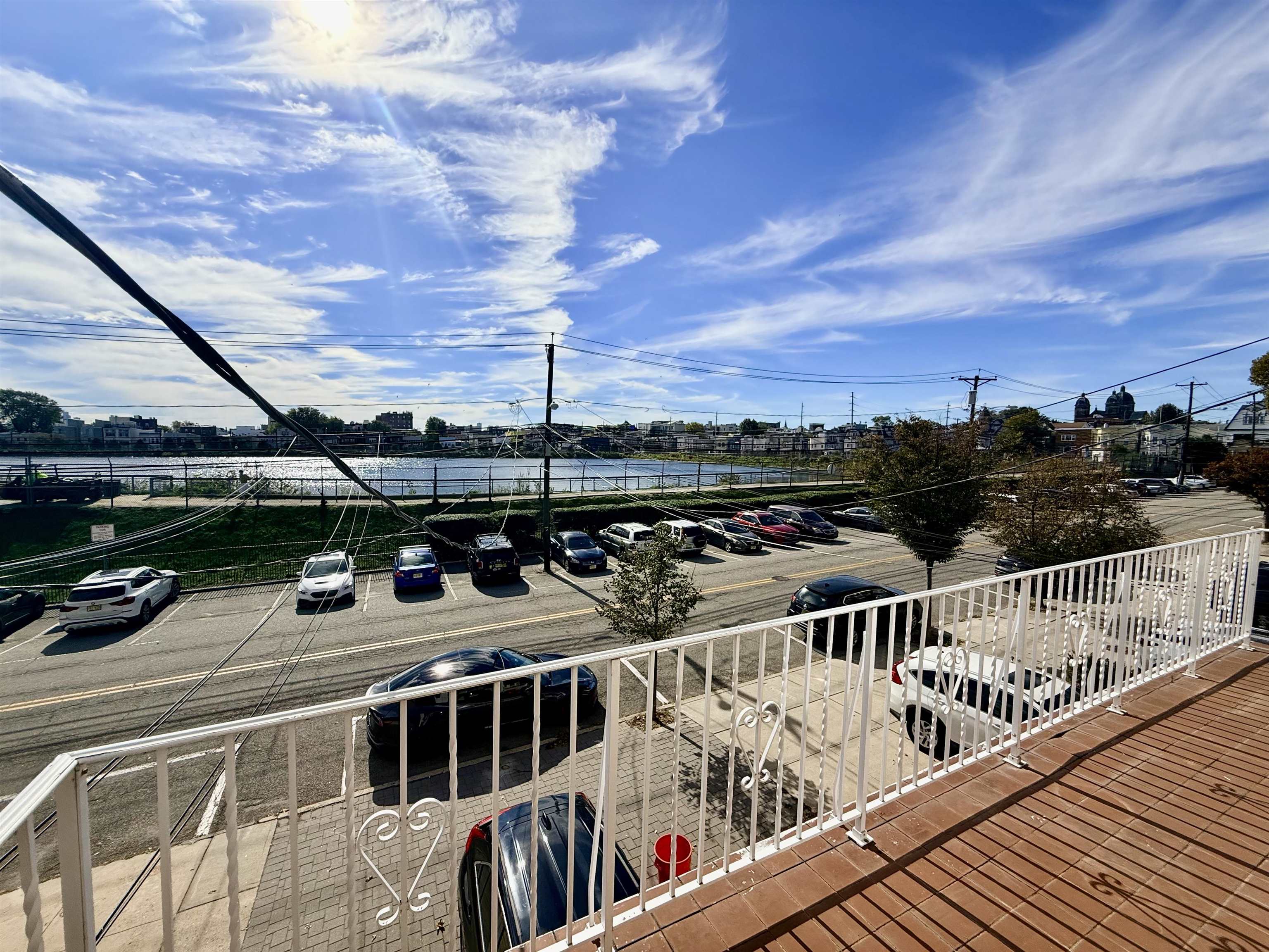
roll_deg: -0.9
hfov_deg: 102.1
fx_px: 513
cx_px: 634
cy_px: 476
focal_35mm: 14
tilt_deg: -2.5
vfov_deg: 85.7
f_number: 2.2
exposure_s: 1/4149
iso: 50
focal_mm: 2.22
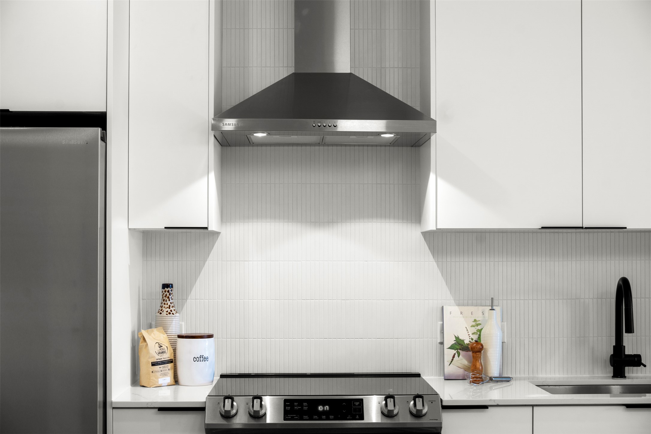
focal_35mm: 56
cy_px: 217
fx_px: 1004
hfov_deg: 35.9
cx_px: 326
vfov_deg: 24.4
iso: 200
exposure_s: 1/8
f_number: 8
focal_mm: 37
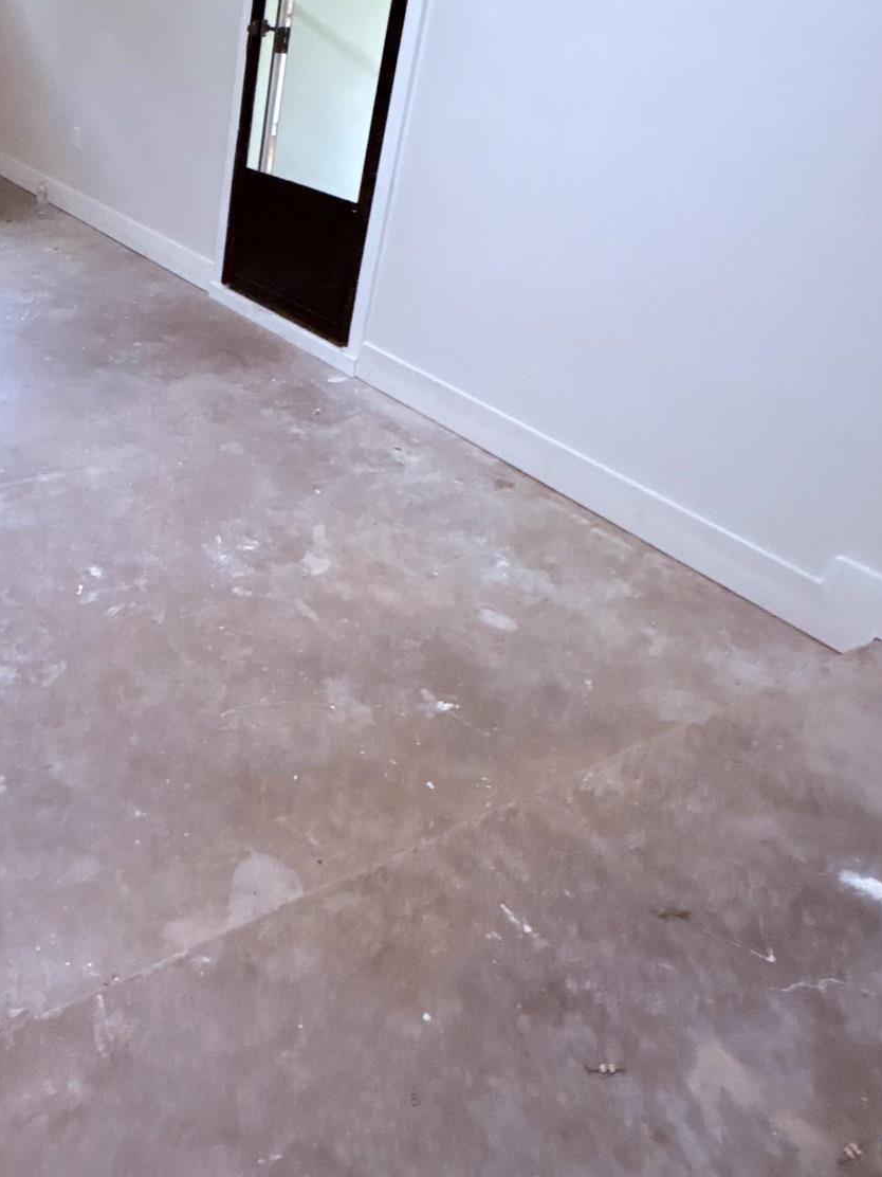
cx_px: 32
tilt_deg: -26.2
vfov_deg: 60.7
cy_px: 432
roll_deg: -2.2
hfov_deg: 42.6
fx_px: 985
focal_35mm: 29
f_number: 2.2
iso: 640
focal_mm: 2.22
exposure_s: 1/60
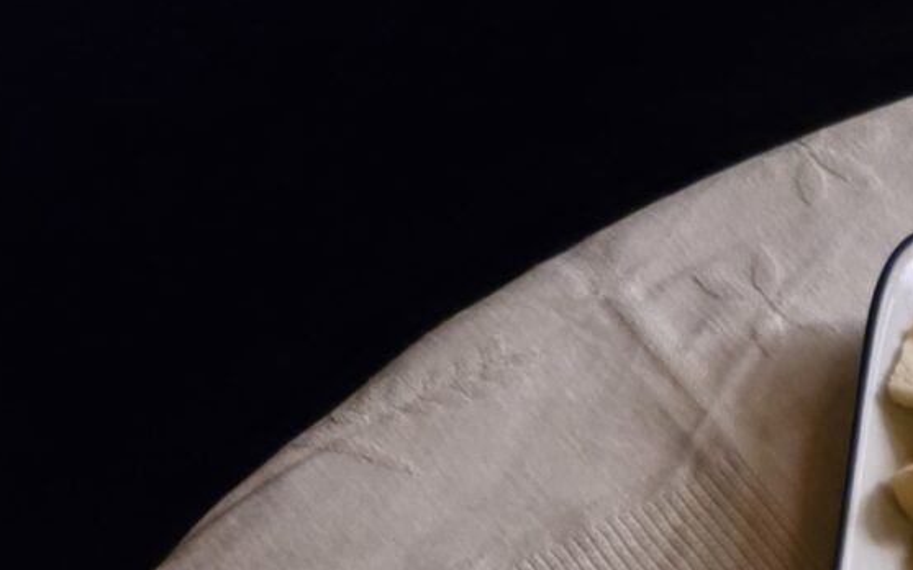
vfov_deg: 10.1
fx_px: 2787
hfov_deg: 15.0
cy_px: 1409
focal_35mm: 112
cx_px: 1837
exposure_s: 1/100
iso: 2000
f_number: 1.7
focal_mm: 6.3
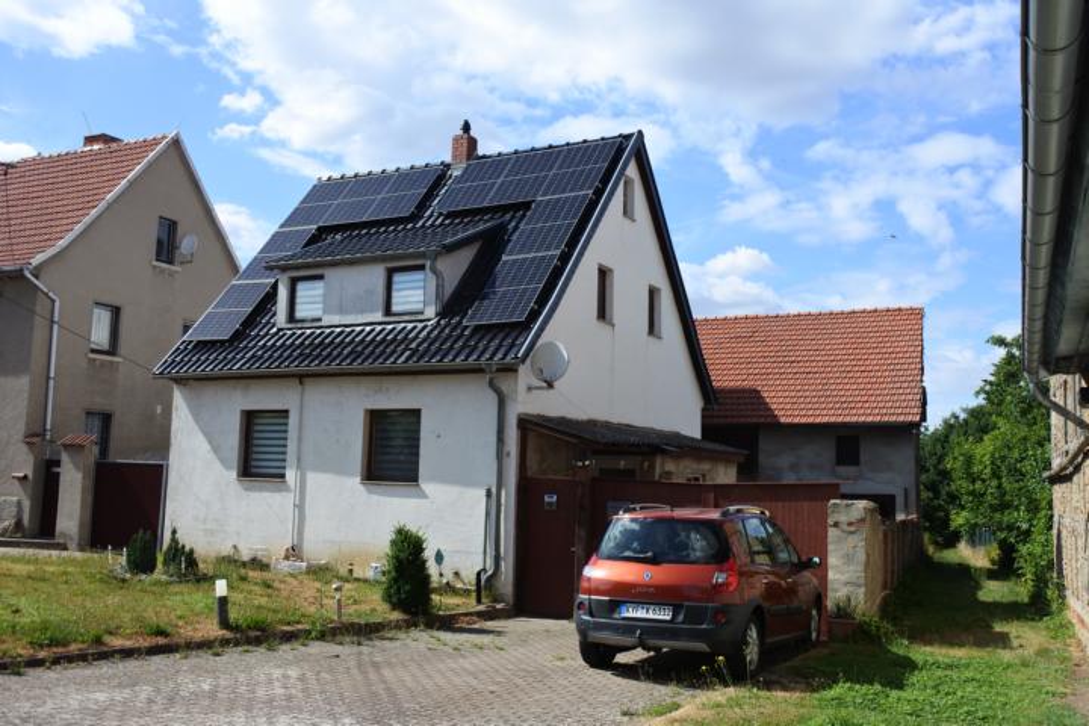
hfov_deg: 55.8
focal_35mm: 34
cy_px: 363
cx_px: 544
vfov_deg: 38.9
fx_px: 1028
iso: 160
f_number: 5
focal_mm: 12.6
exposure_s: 1/800
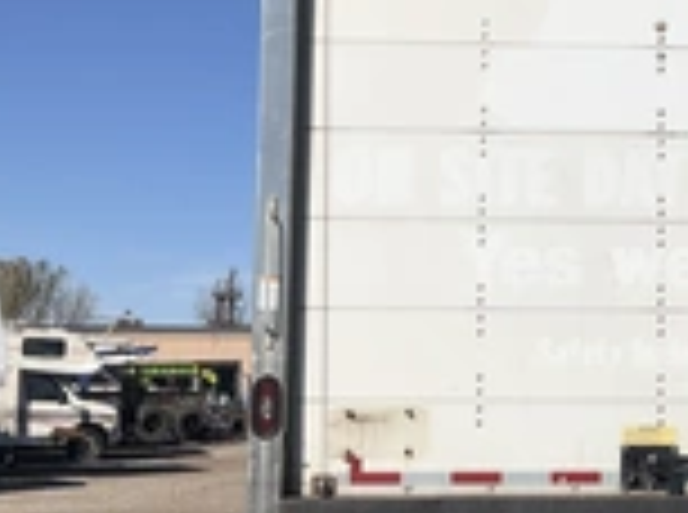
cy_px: 256
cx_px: 692
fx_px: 1507
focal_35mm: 76
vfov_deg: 19.3
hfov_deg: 24.5
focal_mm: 3
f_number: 1.8
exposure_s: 1/4785
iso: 25
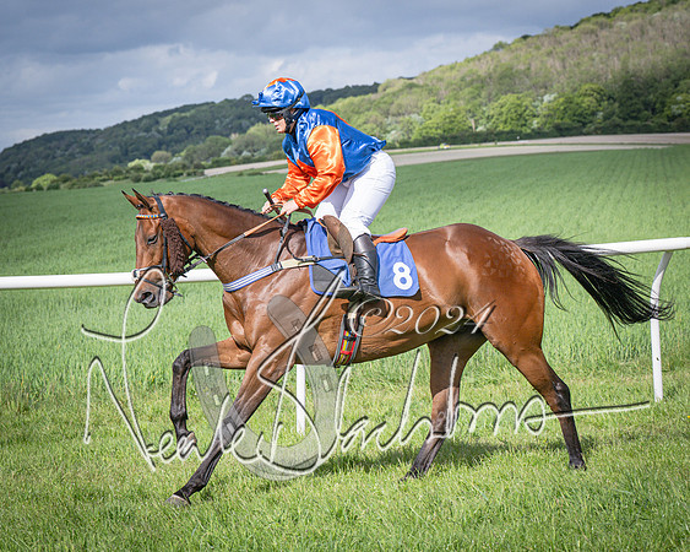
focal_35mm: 119
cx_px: 273
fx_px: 2431
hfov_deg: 16.1
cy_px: 278
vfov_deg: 12.9
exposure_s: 1/2500
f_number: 5
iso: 400
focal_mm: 70
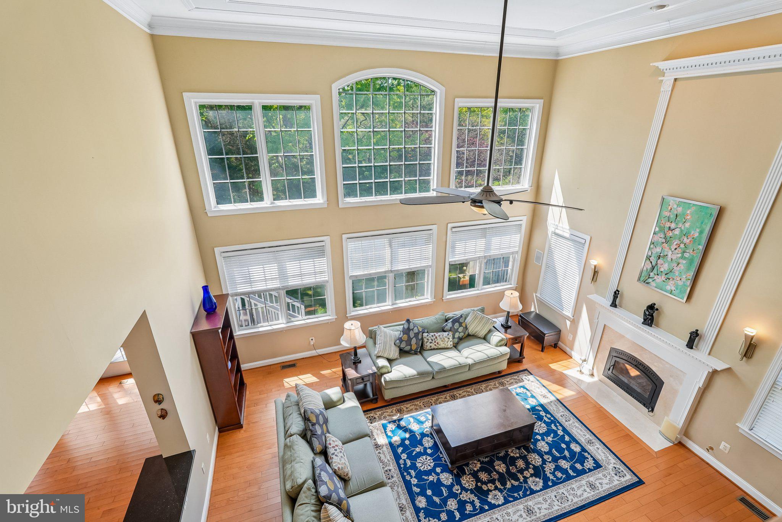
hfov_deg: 96.7
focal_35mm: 16
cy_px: 261
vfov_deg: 73.8
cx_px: 391
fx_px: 348
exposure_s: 1/8
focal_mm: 16
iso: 100
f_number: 8
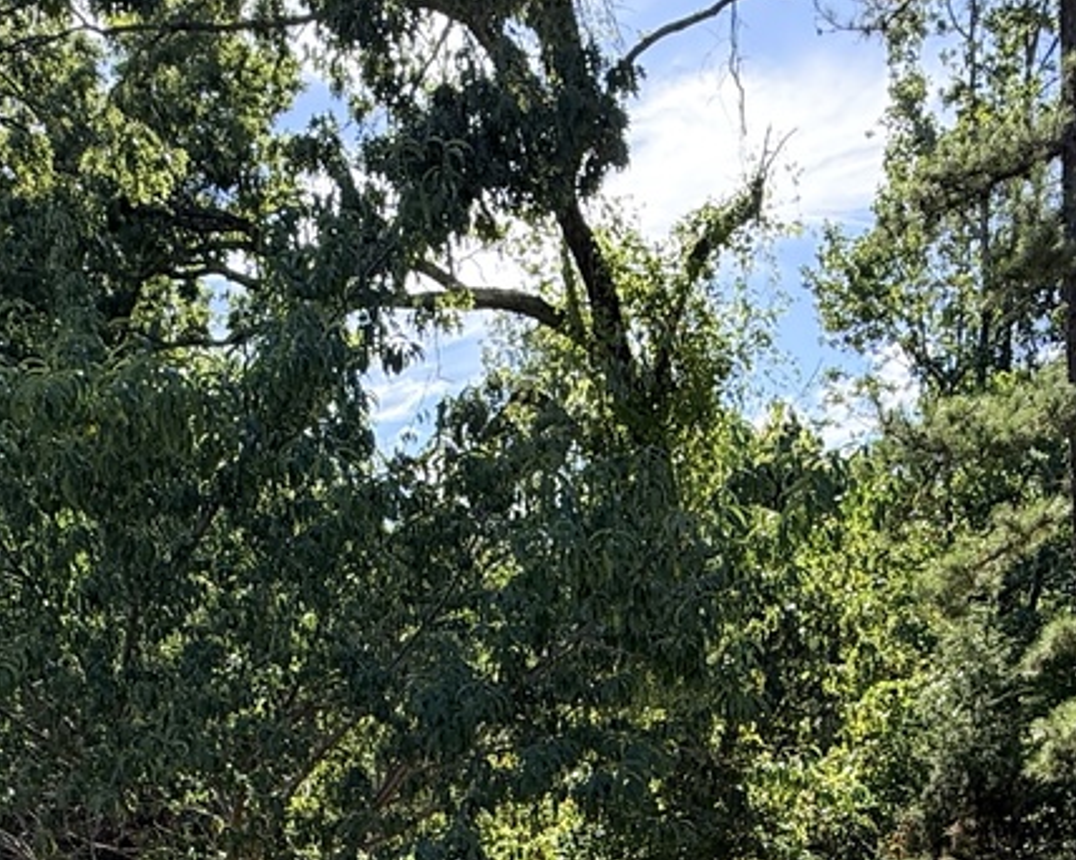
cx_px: 601
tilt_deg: -2.3
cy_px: 943
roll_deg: +3.6
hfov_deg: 40.3
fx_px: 1464
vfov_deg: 29.5
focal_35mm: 46
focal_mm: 2.22
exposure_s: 1/554
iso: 40
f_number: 2.2
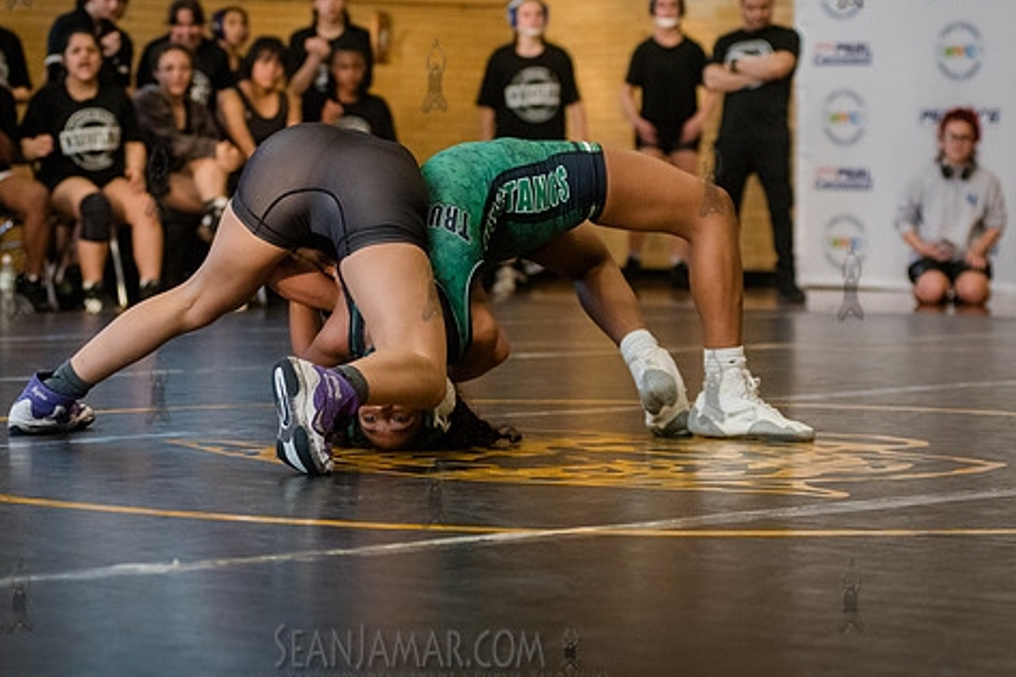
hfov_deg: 17.9
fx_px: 3216
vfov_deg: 12.0
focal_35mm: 114
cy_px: 345
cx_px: 438
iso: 4000
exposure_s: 1/400
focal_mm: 80
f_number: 3.5
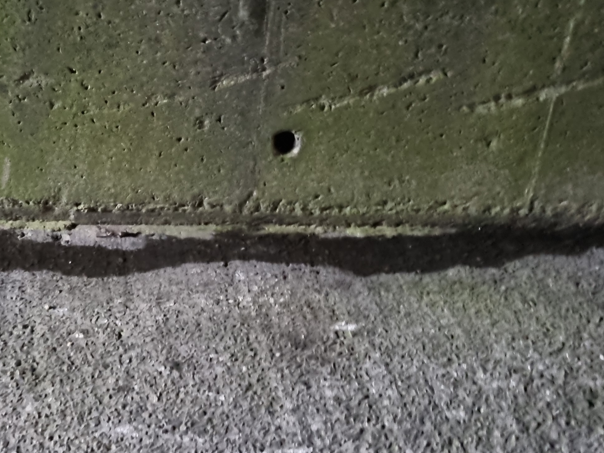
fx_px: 942
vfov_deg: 26.9
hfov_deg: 34.7
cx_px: 145
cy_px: 283
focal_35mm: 54
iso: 1000
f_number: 1.8
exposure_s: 1/24
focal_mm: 5.4
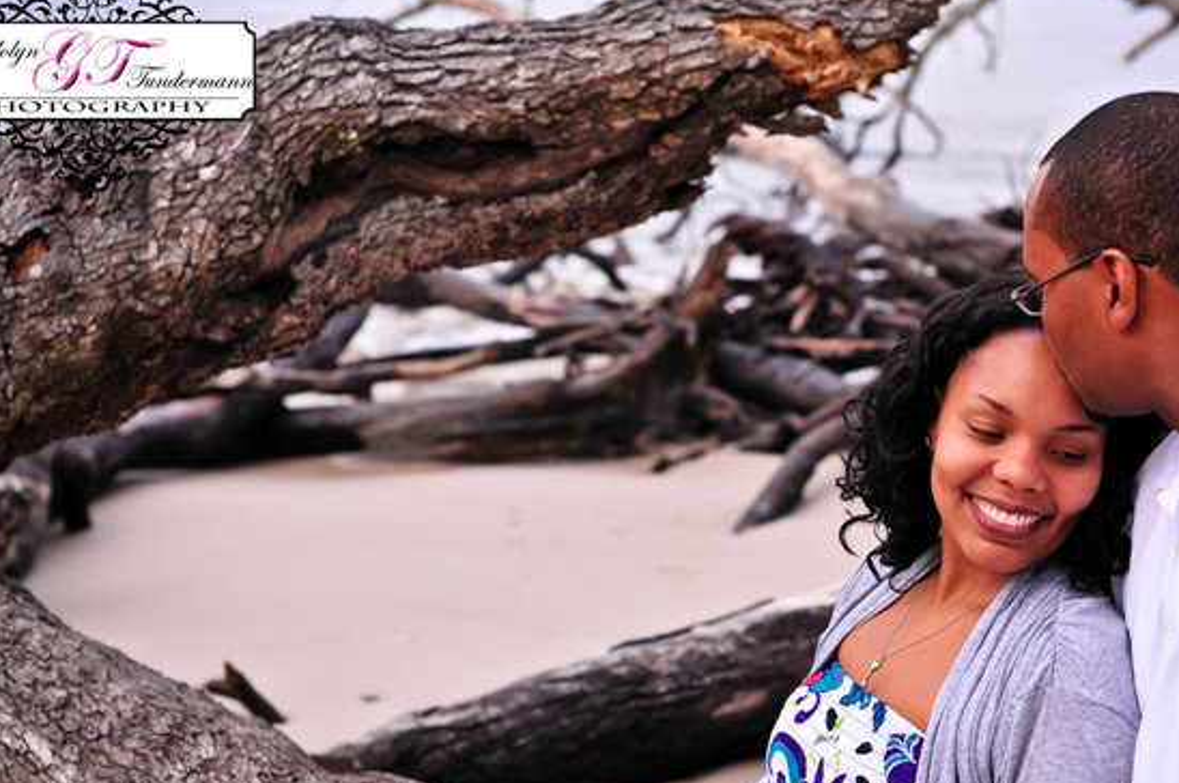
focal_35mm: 66
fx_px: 2159
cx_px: 691
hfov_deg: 30.5
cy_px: 455
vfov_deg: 20.5
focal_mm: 50
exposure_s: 1/320
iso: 400
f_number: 4
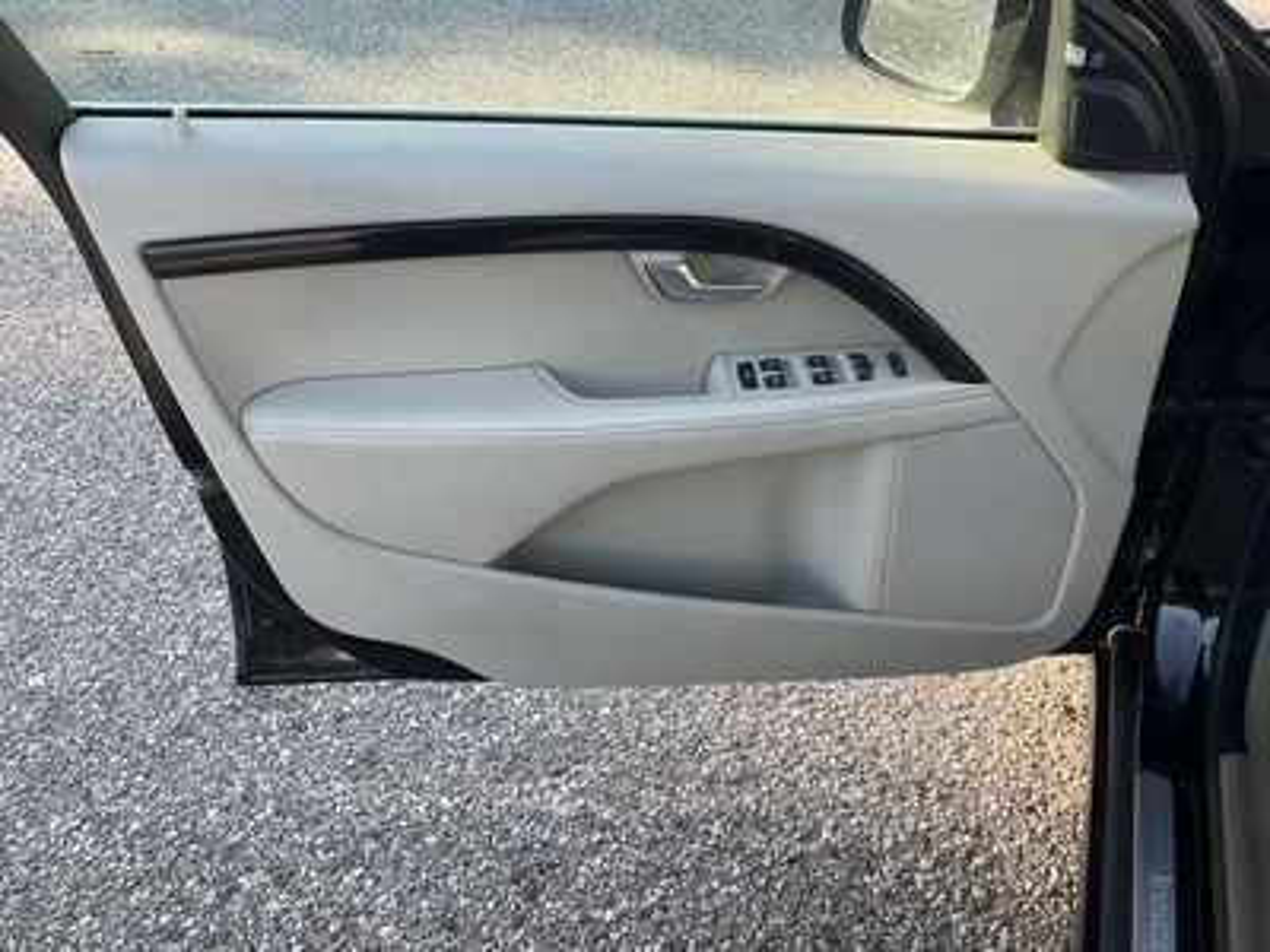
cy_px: 476
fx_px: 1064
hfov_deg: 61.7
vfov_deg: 48.2
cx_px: 635
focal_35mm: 29
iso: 20
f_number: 1.8
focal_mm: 3
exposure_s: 1/122
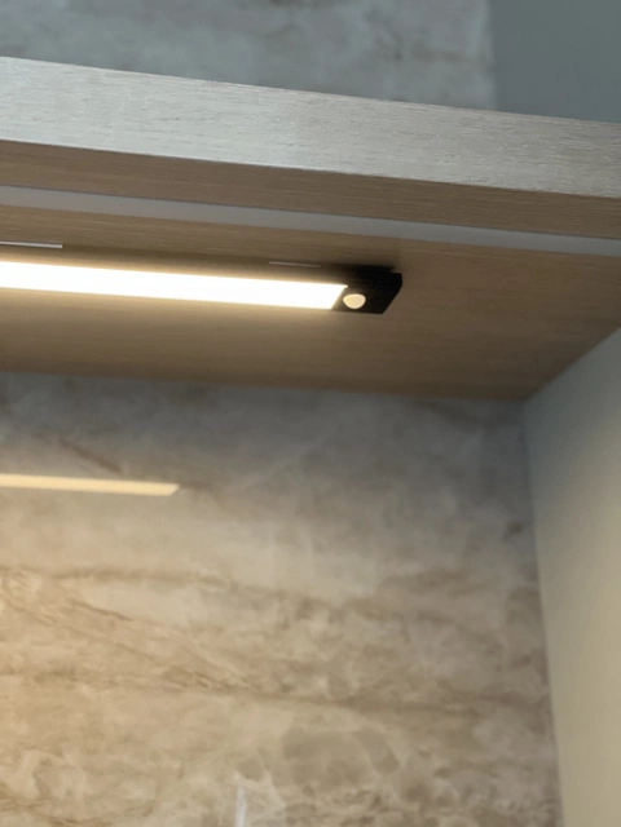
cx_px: 310
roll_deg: +3.0
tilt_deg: +20.7
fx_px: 1842
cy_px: 414
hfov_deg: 19.1
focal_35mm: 77
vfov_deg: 25.3
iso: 400
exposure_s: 1/40
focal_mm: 9
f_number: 2.8
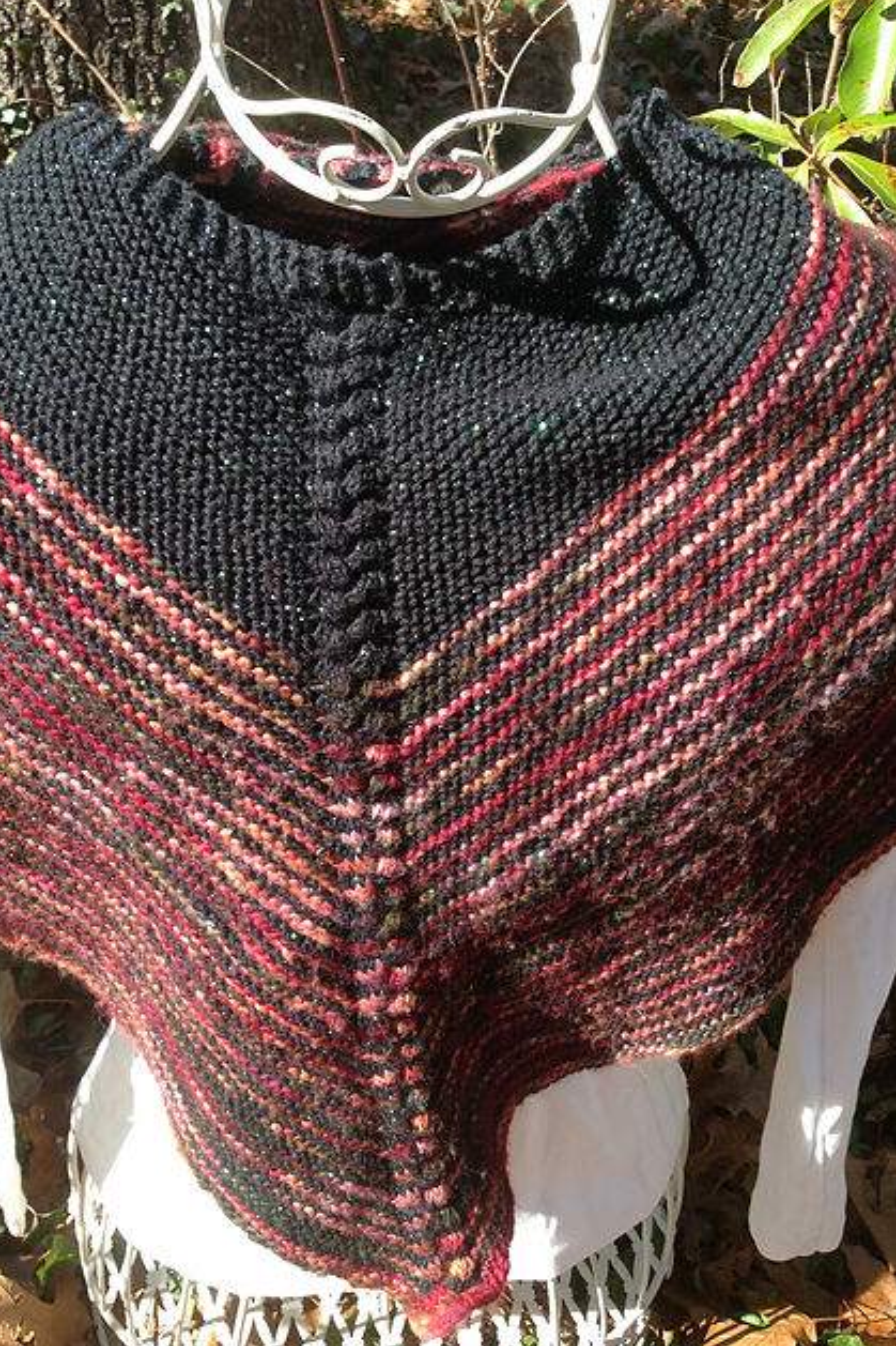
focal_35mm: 37
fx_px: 1382
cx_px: 391
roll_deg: +2.4
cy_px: 663
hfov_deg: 35.9
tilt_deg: -37.1
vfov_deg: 51.9
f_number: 2.4
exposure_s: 1/305
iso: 50
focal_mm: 4.28
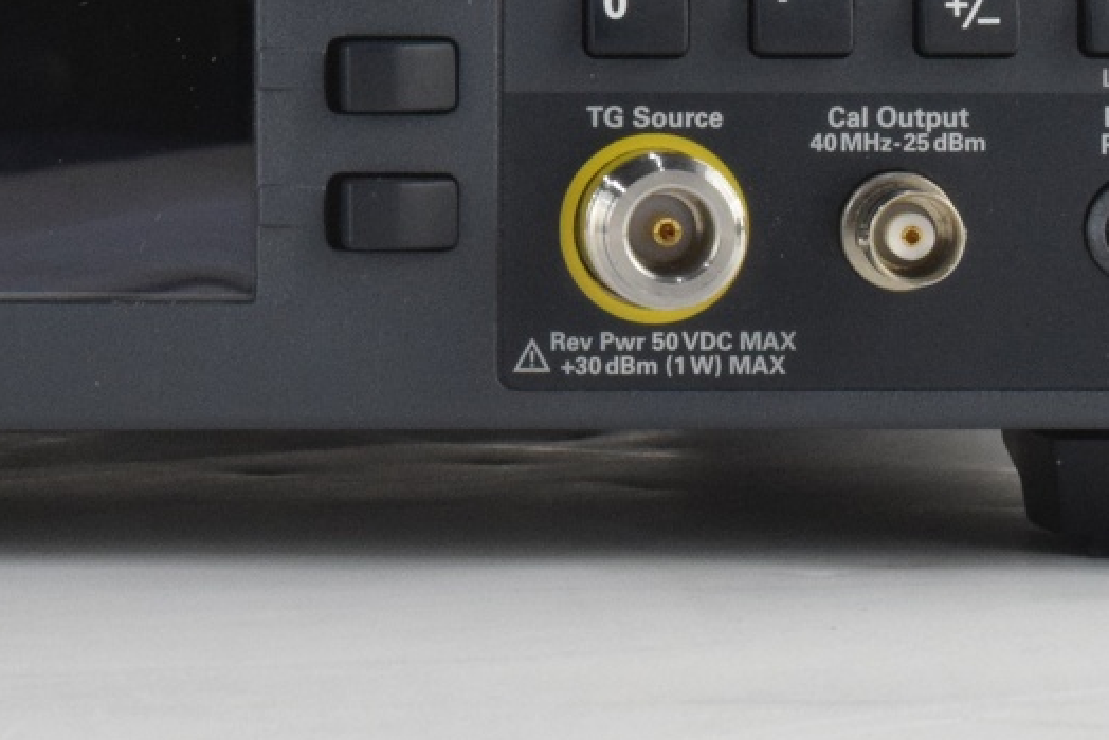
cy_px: -236
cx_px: 28
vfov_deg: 5.7
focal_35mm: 238
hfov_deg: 8.6
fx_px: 7335
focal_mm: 52
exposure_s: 1/30
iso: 1600
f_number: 22
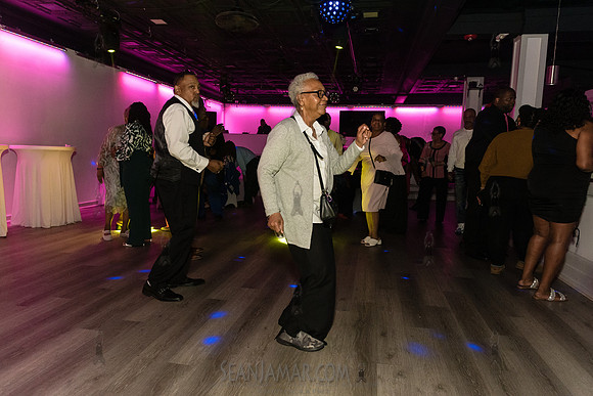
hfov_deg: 73.7
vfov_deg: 53.2
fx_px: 395
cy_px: 198
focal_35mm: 24
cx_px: 296
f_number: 4.5
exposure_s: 1/200
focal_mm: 24
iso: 4000
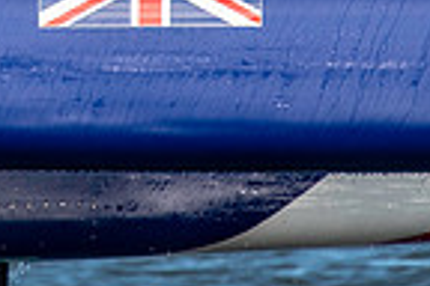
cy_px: -168
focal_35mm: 2542
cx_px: -60
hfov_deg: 0.8
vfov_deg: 0.5
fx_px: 30360
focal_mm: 420
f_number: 5.6
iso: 500
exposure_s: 1/2000
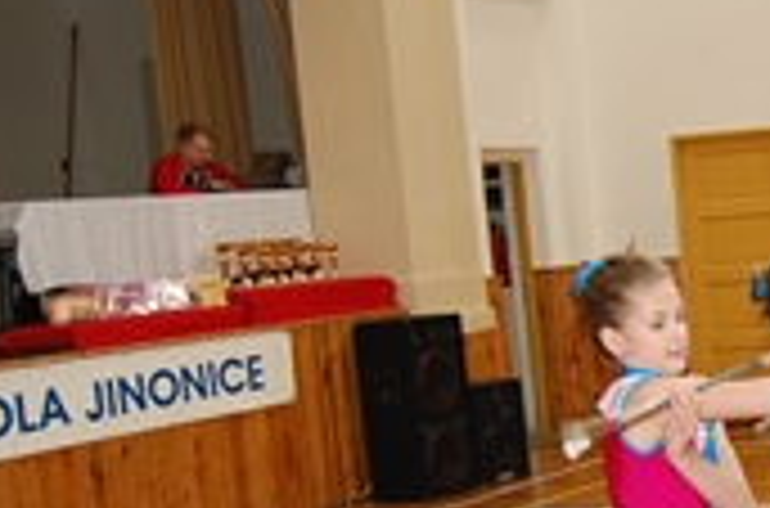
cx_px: 959
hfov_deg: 22.2
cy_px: 432
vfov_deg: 16.1
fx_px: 1780
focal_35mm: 83
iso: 400
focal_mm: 19
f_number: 3.5
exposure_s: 1/60
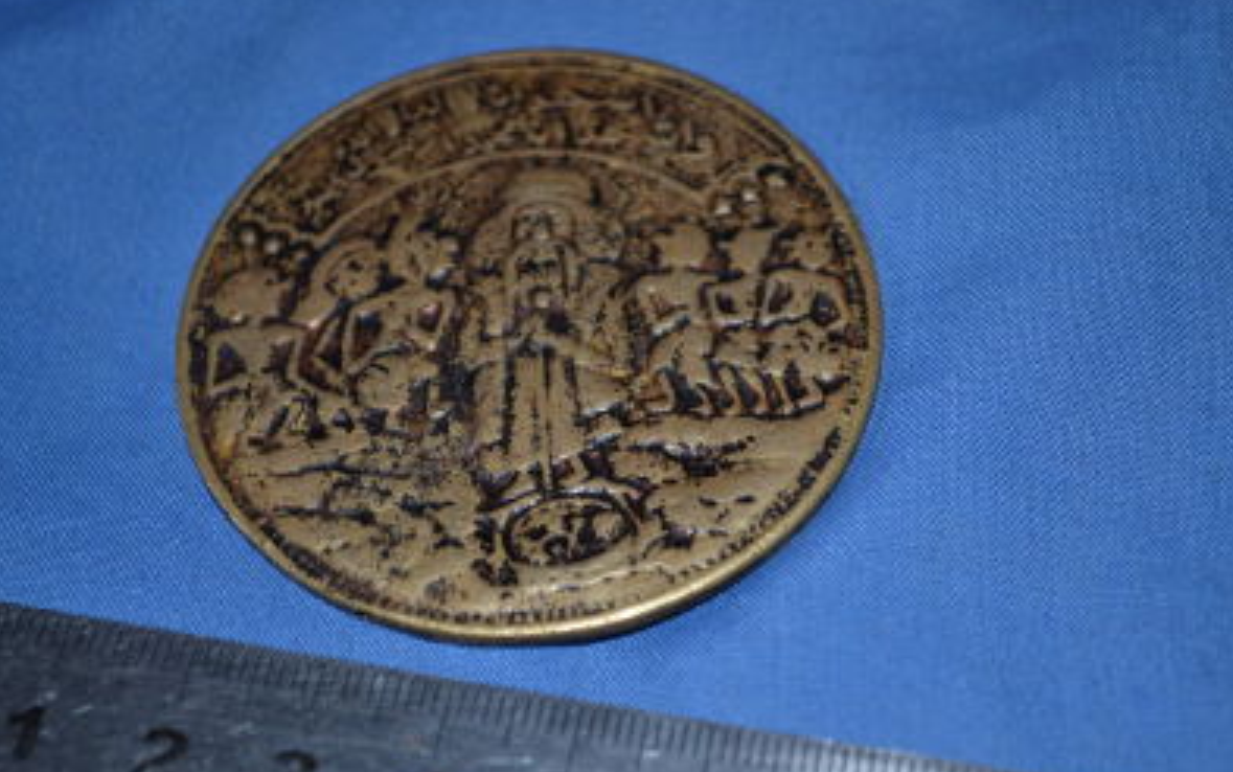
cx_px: 615
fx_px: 2875
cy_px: 375
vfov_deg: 15.3
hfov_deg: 24.2
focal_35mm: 86
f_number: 5.6
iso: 400
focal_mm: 55
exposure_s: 1/60
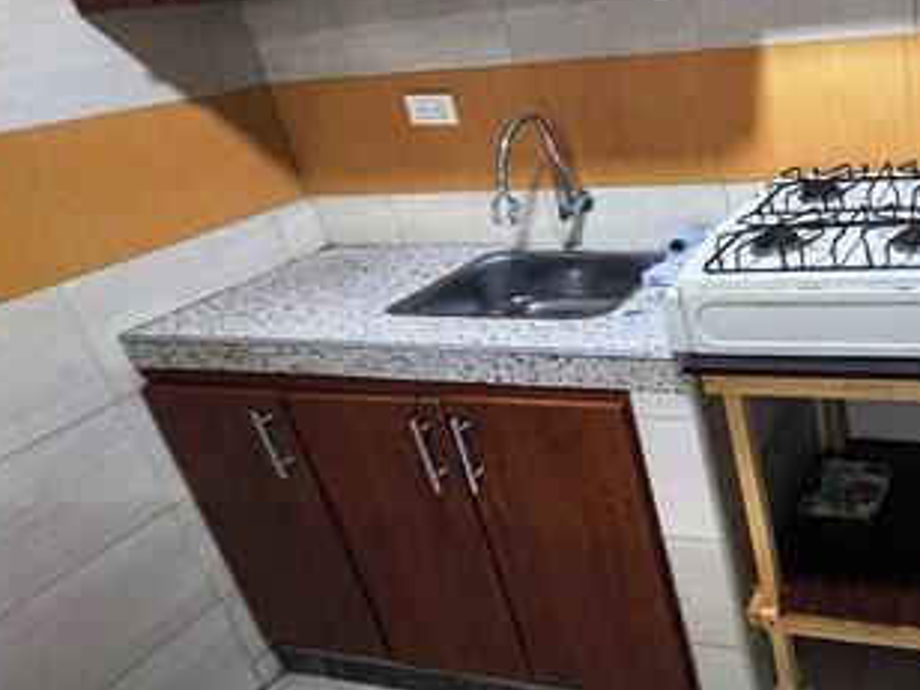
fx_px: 718
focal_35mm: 27
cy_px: 263
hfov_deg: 54.5
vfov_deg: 50.9
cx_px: 869
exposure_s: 1/30
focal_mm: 2.2
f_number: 2.2
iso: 400
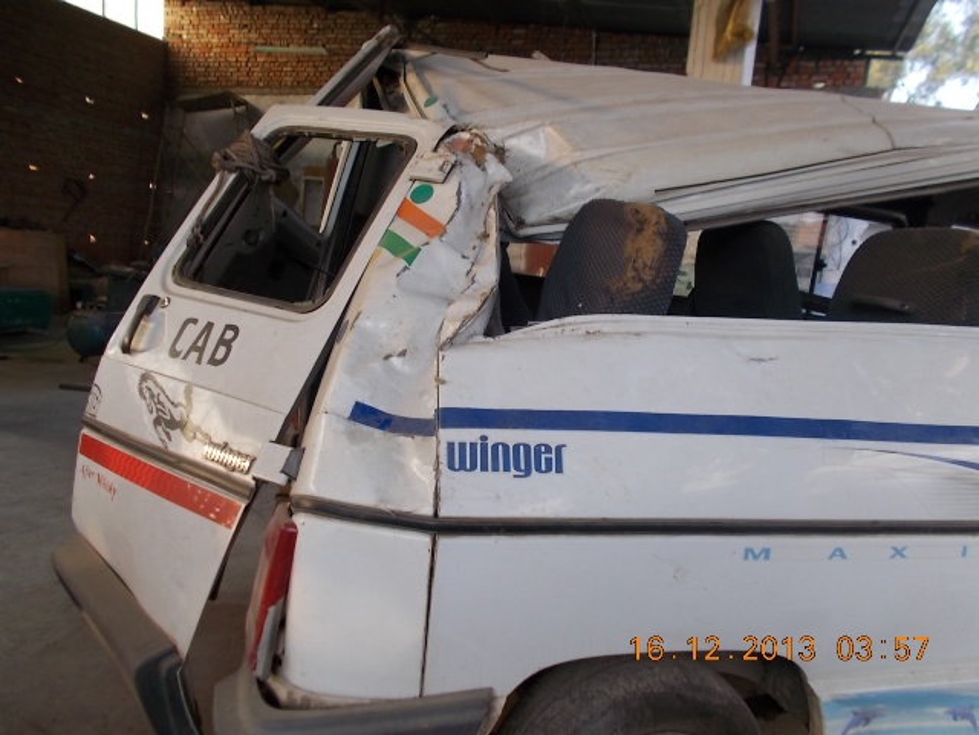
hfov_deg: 67.3
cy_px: 368
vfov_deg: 53.1
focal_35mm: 26
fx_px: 735
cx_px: 490
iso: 80
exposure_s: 1/60
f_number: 3.2
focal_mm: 4.6
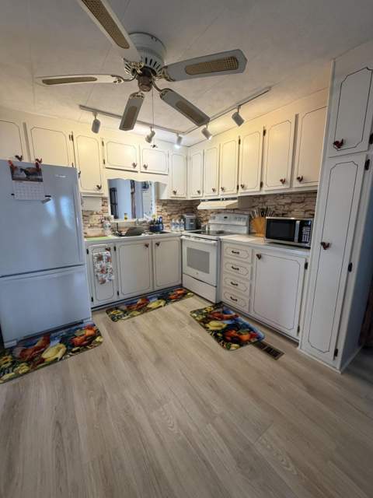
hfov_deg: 85.7
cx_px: 186
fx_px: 201
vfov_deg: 102.1
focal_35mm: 14
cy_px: 249
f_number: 2.2
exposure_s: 1/60
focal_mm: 2.22
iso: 320
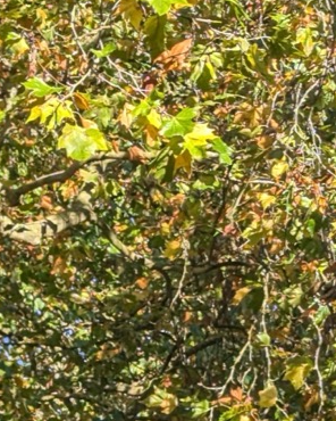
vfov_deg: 9.2
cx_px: -272
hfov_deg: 7.4
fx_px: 2523
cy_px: 677
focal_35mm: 203
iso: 41
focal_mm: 6.81
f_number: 1.85
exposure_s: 1/716
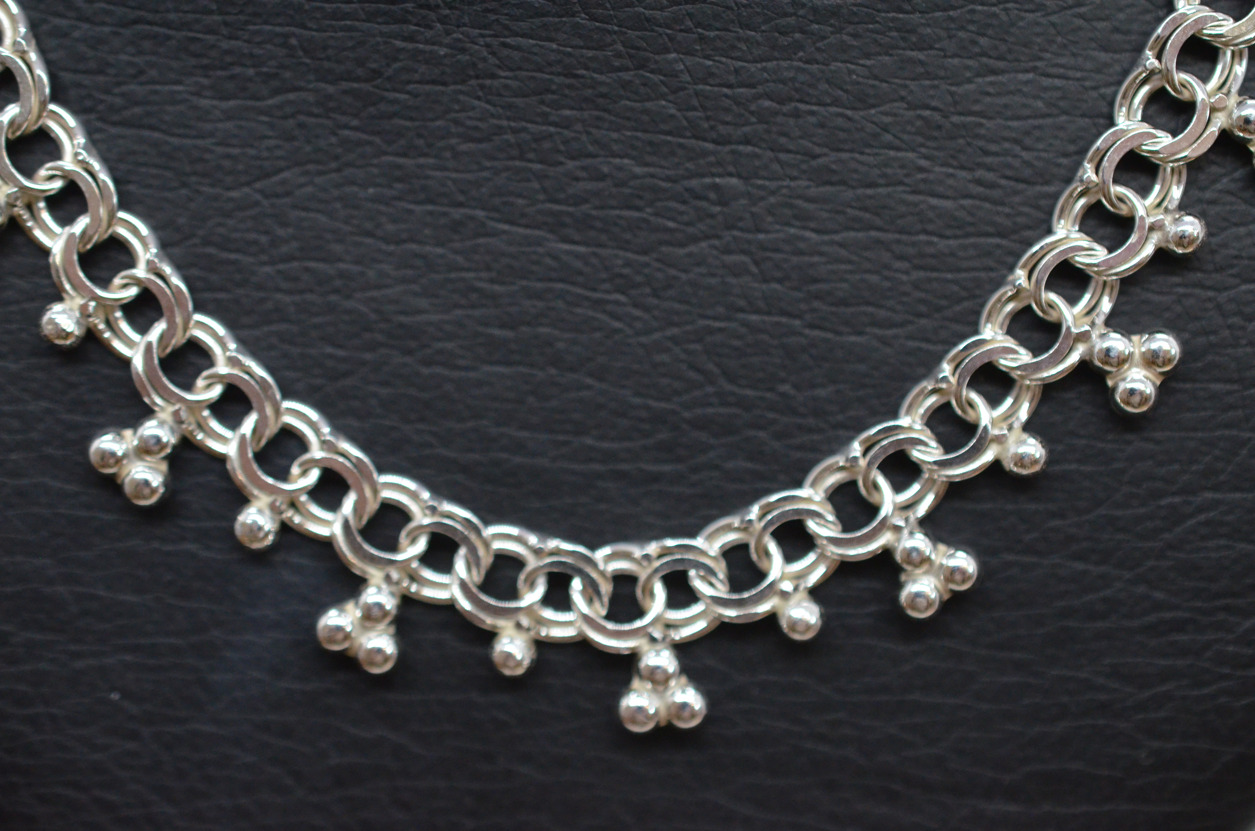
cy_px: 416
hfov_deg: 33.5
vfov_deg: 22.5
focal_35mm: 60
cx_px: 628
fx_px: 2087
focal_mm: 40
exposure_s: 1/1600
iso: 2500
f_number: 4
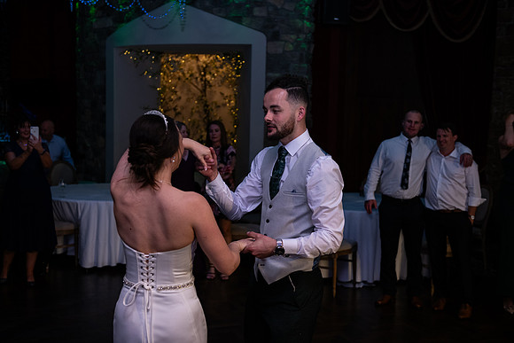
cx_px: 257
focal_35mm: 48
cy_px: 172
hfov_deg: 41.1
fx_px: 685
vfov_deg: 28.1
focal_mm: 48
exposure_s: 1/160
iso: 800
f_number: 3.5
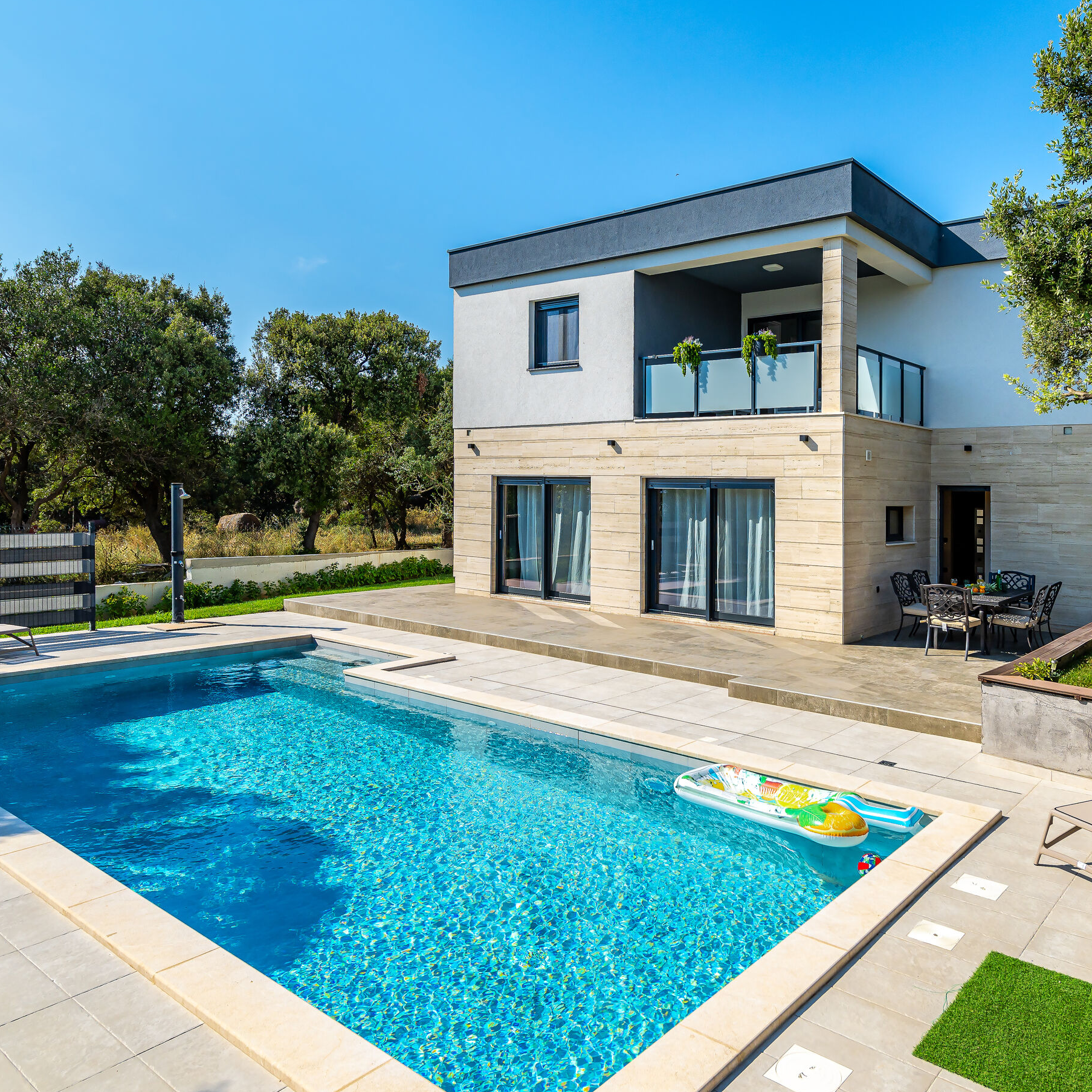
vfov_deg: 62.9
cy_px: 530
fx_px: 892
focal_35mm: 25
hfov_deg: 62.5
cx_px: 636
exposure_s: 1/1250
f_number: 7.1
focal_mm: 19
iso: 100
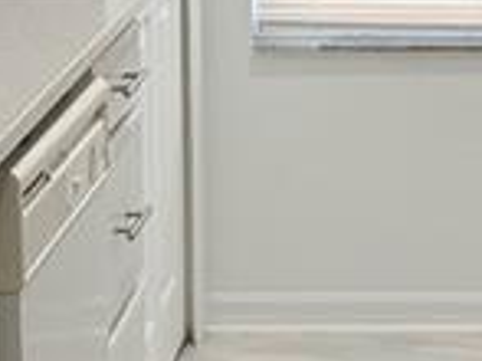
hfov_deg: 11.6
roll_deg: -0.1
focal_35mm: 167
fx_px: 2323
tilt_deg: -8.8
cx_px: 564
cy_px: -72
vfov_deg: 8.8
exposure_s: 1/60
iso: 250
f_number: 1.78
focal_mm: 6.76
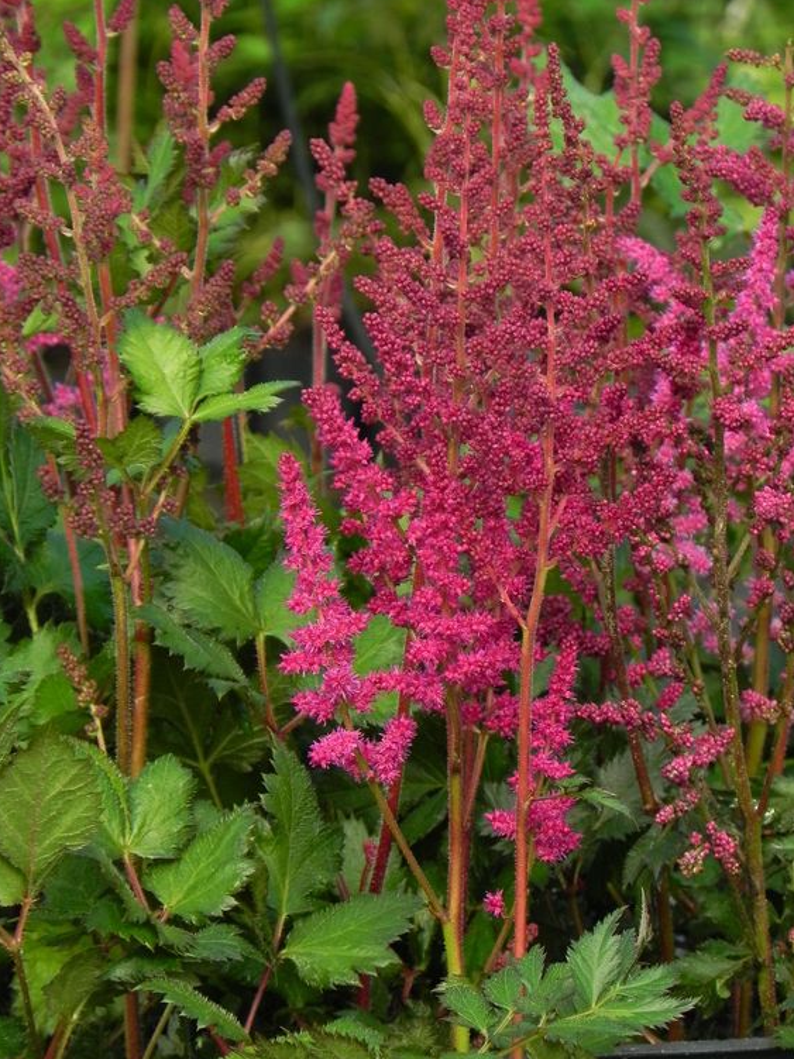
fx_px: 8046
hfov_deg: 5.6
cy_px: 506
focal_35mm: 263
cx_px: 374
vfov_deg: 7.5
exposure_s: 1/250
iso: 160
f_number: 5
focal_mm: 44
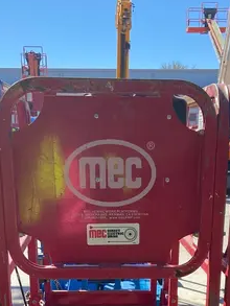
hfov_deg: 22.6
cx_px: 118
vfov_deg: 26.9
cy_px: 351
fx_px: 575
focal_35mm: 65
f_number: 1.8
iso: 32
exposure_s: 1/1629
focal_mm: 4.25
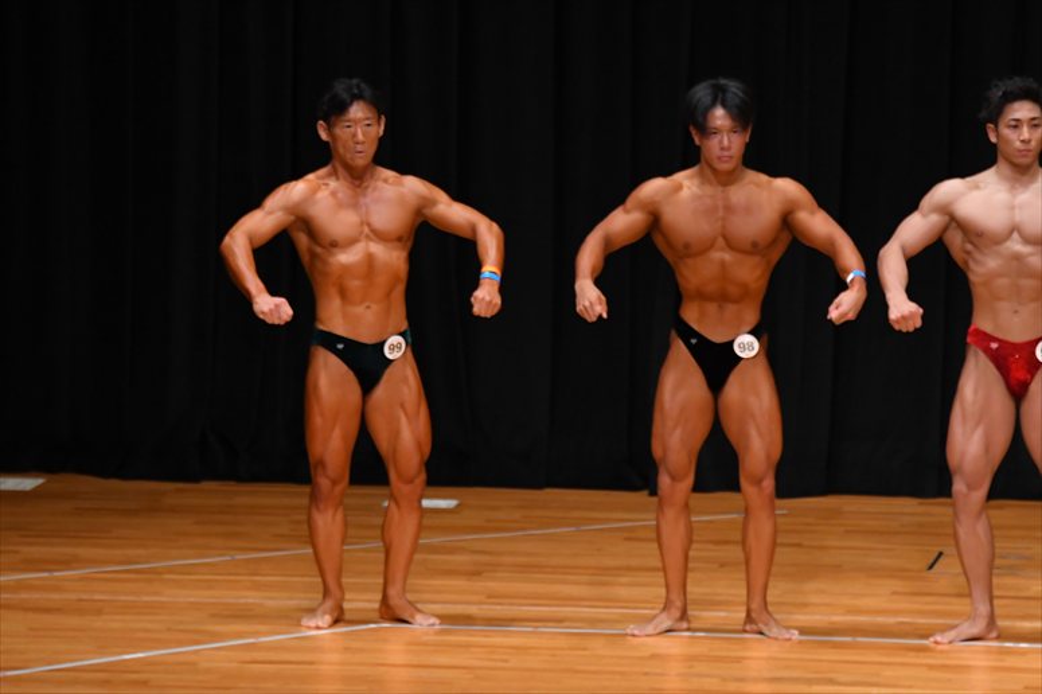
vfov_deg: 5.1
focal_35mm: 270
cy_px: 347
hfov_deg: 7.6
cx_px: 521
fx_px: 7811
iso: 3200
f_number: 5.6
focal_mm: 180
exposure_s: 1/400
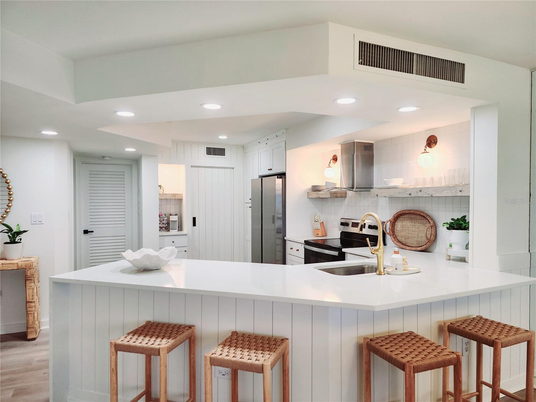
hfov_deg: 73.9
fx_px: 356
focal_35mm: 23
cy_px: 201
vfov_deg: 58.9
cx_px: 268
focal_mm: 6.4
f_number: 1.8
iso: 100
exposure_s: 1/120
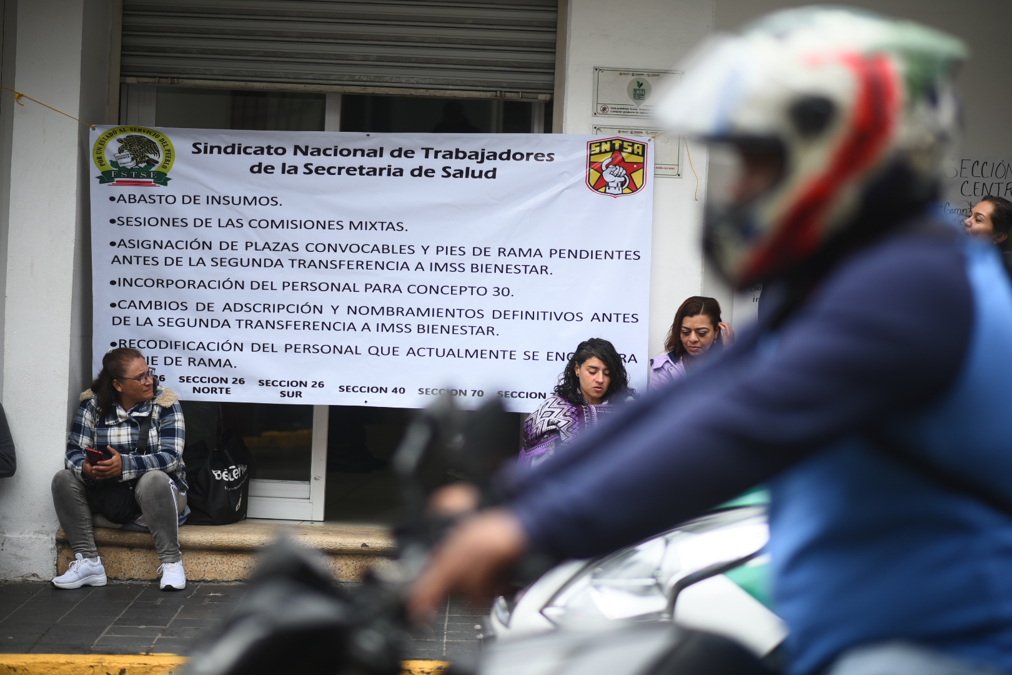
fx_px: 2389
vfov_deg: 16.1
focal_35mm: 85
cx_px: 506
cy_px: 338
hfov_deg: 23.9
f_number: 1.8
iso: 100
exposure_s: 1/800
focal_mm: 85
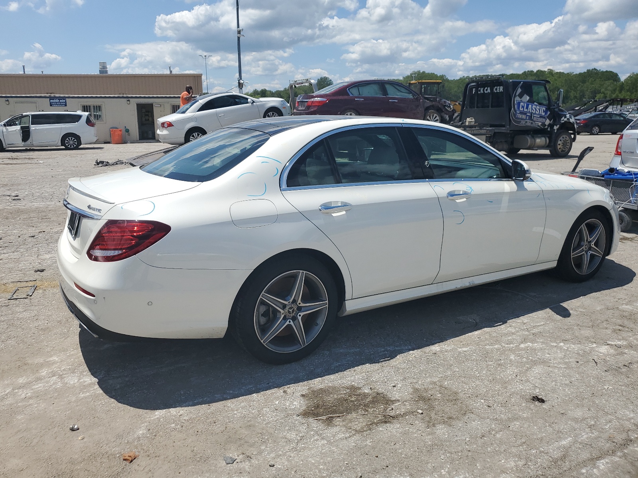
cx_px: 319
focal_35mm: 26
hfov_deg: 67.3
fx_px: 479
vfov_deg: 53.1
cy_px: 239
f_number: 1.5
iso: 50
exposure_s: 1/5000
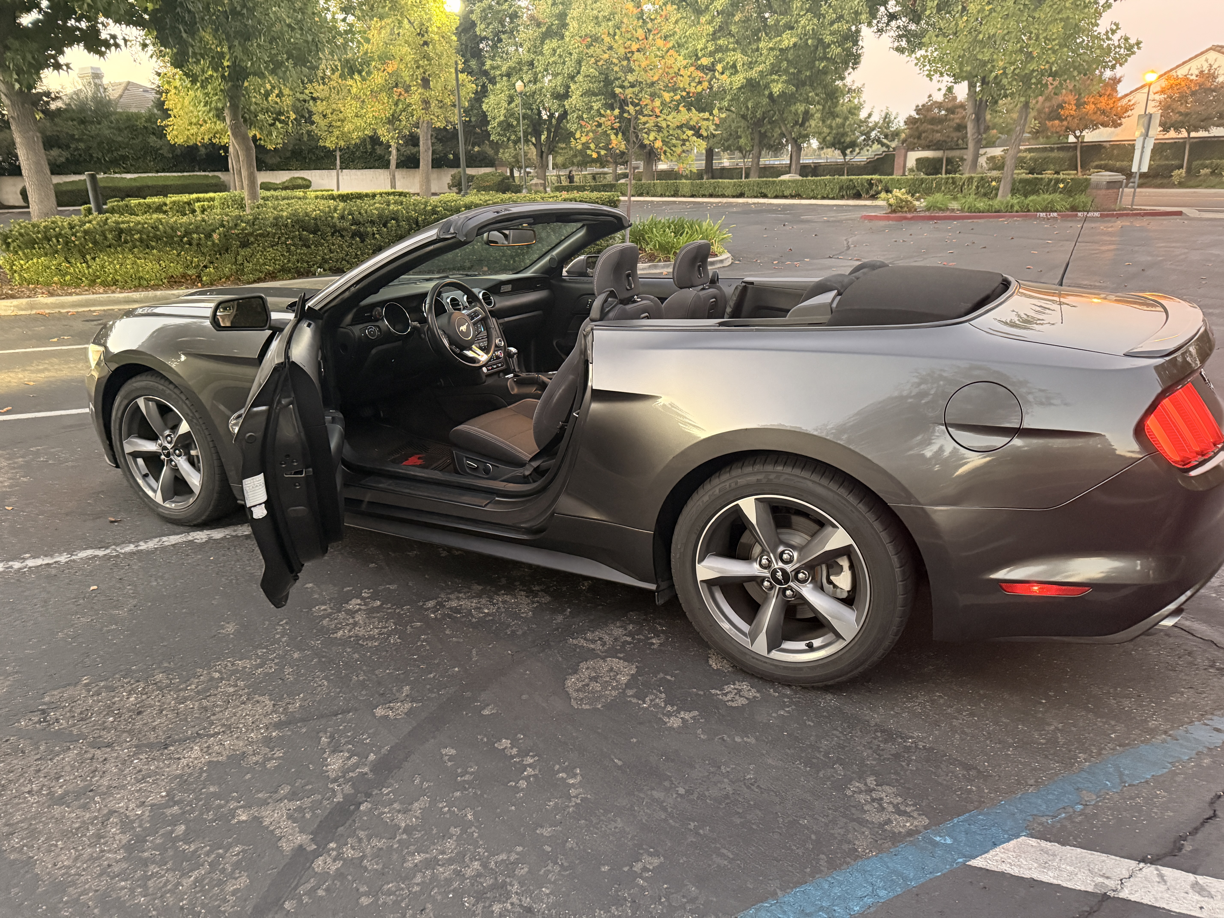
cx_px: 612
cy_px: 459
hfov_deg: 71.6
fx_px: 849
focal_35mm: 24
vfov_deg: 56.8
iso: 1000
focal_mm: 6.76
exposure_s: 1/37
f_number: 1.78
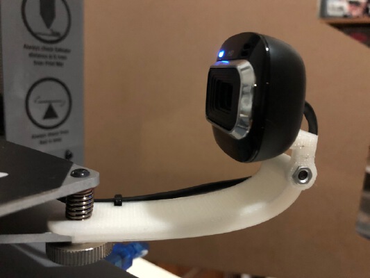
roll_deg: -2.1
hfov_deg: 63.4
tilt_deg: -11.3
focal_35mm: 28
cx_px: 185
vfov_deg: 49.8
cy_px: 139
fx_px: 299
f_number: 1.8
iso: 125
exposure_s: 1/4
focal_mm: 3.99
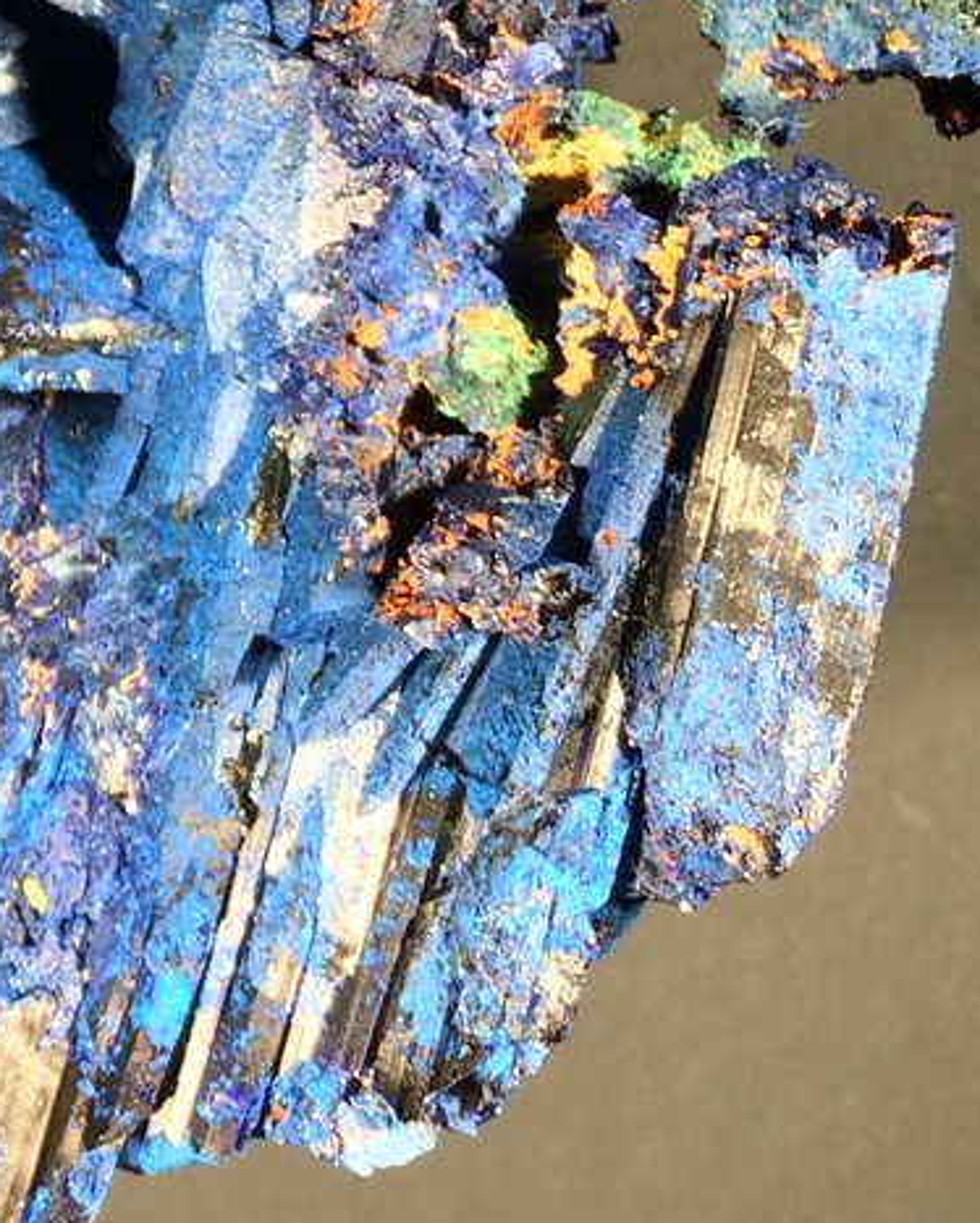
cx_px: -684
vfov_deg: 19.4
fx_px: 3514
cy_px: 120
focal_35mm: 97
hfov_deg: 14.3
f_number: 2.2
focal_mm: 4.15
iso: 50
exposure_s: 1/30
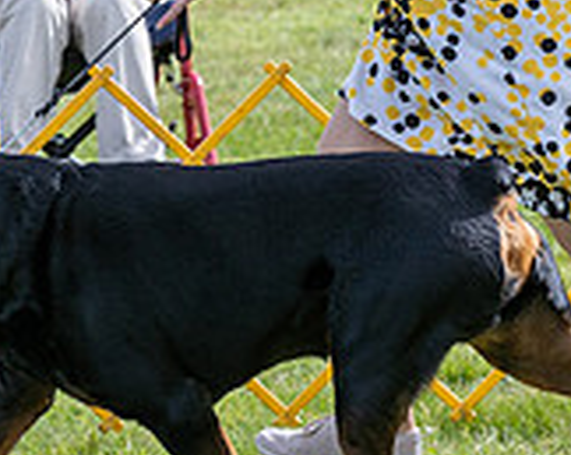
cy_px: -39
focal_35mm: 611
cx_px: 120
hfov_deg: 3.2
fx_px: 10307
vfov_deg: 2.5
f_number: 5.6
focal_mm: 138
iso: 400
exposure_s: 1/1250
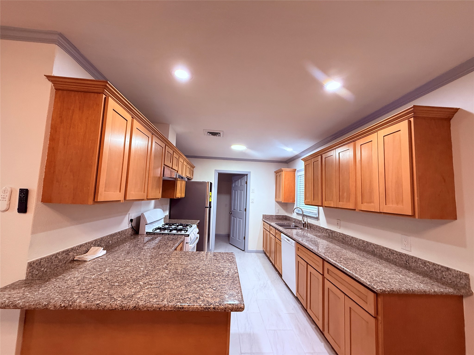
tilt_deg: +5.4
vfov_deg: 85.7
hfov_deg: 102.1
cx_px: 237
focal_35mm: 14
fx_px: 192
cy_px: 178
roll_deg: -2.4
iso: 320
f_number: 2.2
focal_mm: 2.22
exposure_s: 1/60
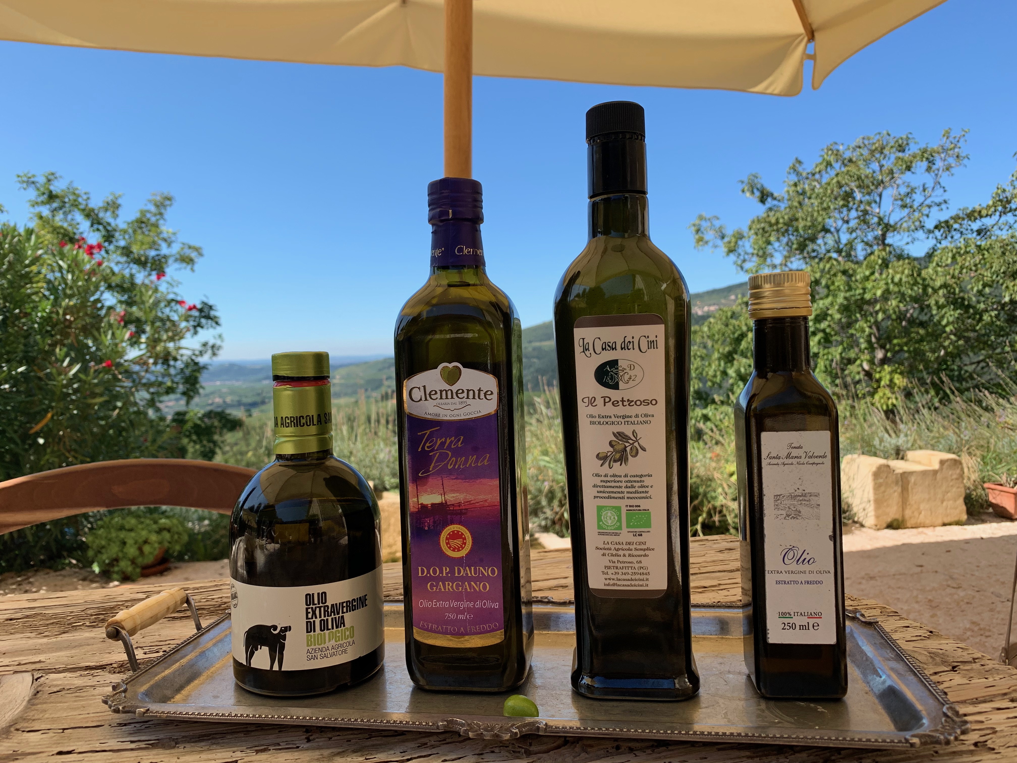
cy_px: 382
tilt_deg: -1.7
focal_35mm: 26
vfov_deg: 53.1
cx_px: 508
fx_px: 764
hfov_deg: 67.3
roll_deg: +1.9
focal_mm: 4.25
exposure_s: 1/1447
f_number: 1.8
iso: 25
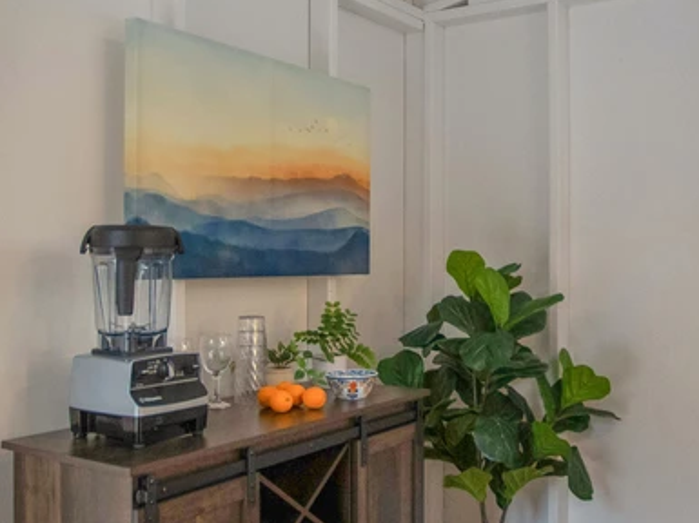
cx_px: 472
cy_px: 185
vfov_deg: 39.2
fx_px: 726
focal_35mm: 36
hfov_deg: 50.4
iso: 1600
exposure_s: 1/160
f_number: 3.5
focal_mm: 10
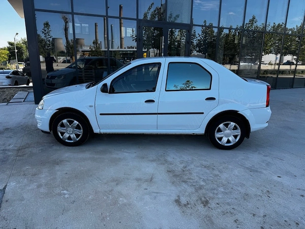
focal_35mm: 24
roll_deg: -0.9
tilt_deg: -14.7
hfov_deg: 71.6
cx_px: 152
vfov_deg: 56.8
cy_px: 114
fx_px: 211
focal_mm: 6.76
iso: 80
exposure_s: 1/1261
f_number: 1.78
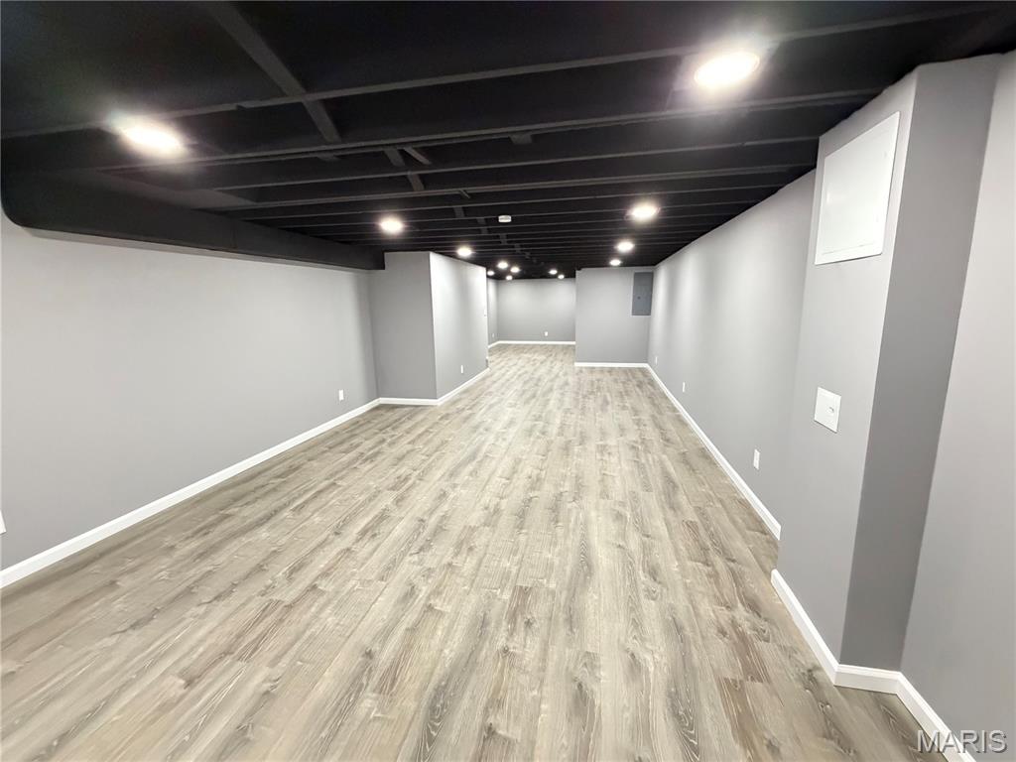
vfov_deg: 85.7
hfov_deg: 102.1
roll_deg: +1.5
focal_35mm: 14
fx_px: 411
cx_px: 508
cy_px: 381
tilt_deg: -10.6
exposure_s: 1/60
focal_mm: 2.22
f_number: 2.2
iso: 1000
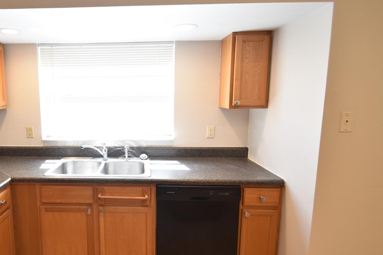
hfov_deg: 76.3
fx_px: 234
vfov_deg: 57.2
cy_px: 125
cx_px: 131
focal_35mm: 22
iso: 400
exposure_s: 1/80
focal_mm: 10
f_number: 4.5
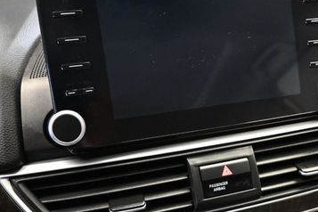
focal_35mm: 43
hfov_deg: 45.3
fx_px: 380
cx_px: 185
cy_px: 137
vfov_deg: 31.0
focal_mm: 16
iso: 3600
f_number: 3.5
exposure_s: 1/60
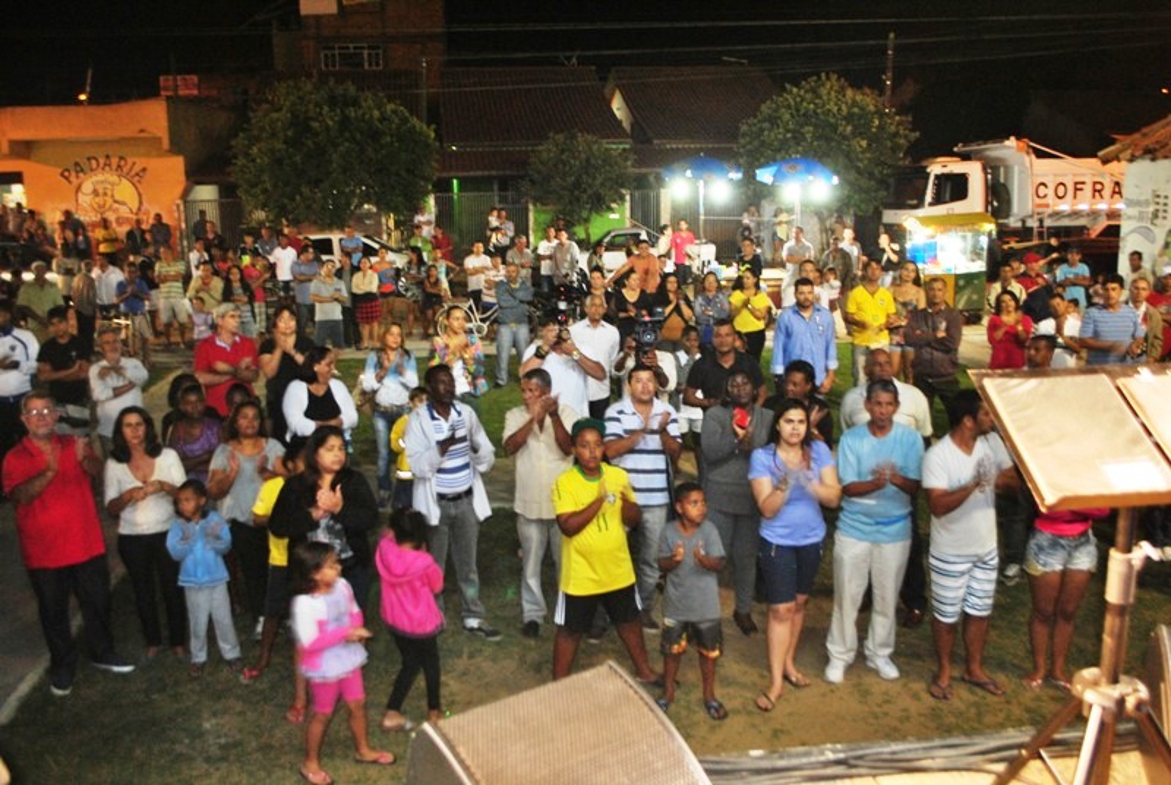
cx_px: 586
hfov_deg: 57.2
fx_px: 1075
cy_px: 392
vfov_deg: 40.1
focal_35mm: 33
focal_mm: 22
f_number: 4
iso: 560
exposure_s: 1/13
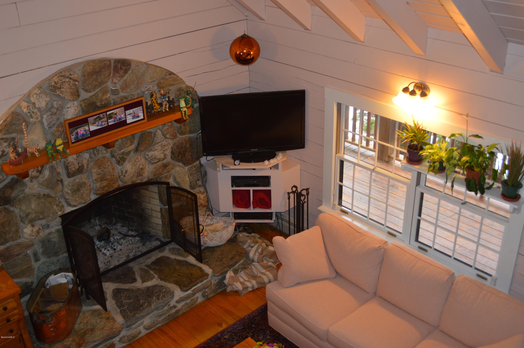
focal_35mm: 39
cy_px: 174
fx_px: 567
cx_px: 262
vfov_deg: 34.1
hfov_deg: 49.6
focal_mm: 26
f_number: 4.2
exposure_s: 1/60
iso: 560
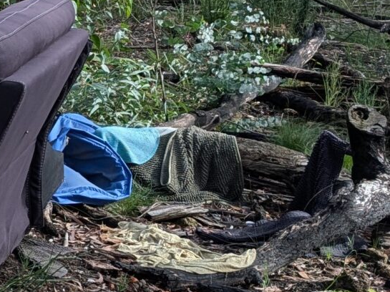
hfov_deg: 14.2
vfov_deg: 13.1
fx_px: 1272
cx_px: -417
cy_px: 148
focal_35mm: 113
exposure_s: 1/203
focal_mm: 6.9
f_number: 1.68
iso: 19
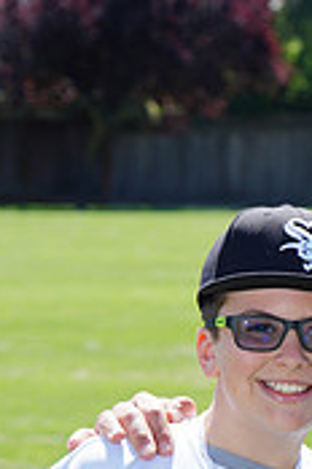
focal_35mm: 377
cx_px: 397
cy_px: 739
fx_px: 4901
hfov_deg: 3.6
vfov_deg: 5.4
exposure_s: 1/250
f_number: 9
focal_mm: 113
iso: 200
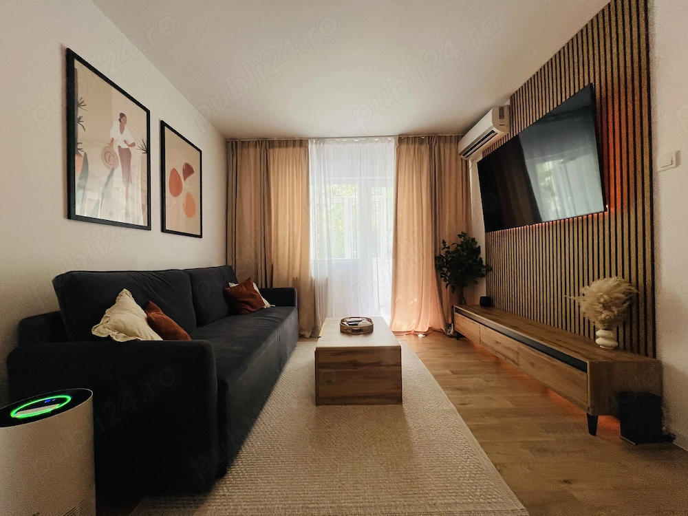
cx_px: 344
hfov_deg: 106.2
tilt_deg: +0.6
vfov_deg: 89.9
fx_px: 258
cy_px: 258
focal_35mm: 13
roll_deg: +1.6
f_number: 1.8
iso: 160
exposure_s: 1/100
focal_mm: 1.57
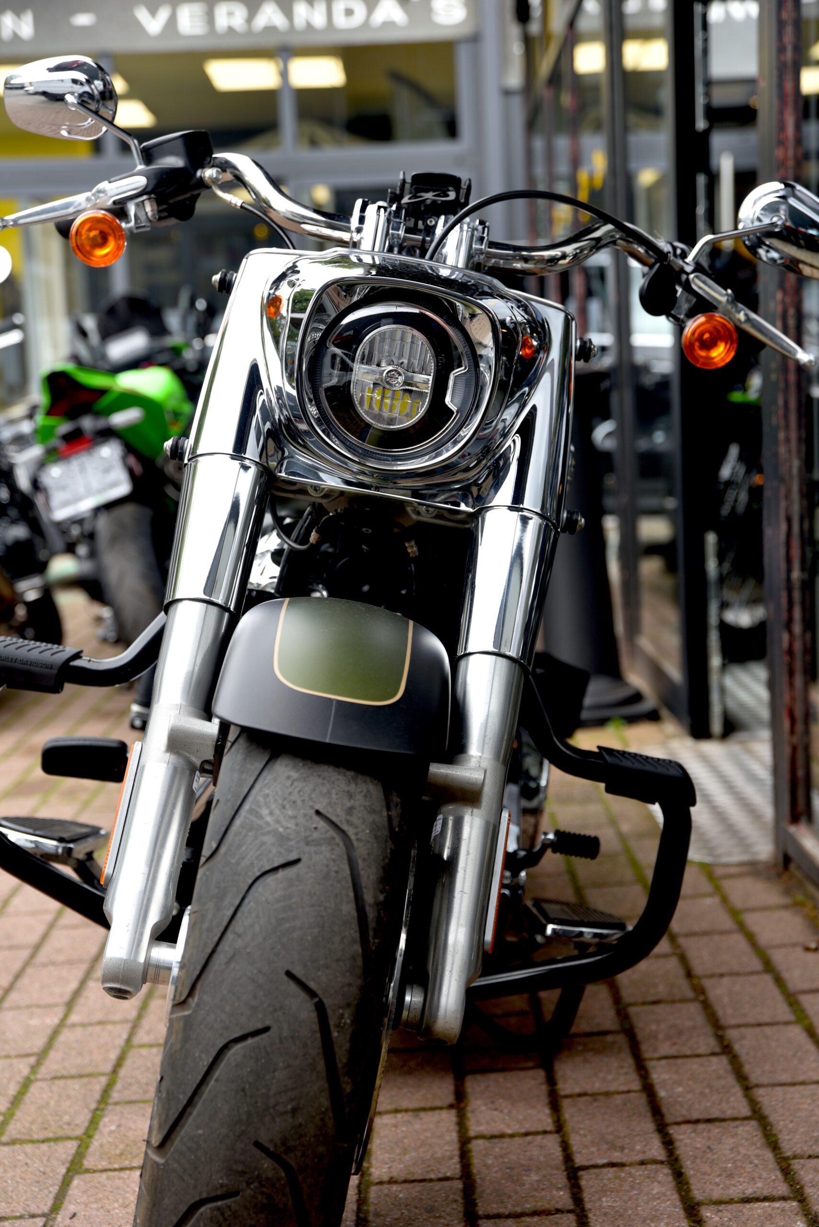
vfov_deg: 32.4
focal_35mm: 62
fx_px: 2114
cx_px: 410
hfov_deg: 21.9
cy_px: 614
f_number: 4
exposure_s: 1/60
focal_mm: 62
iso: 100
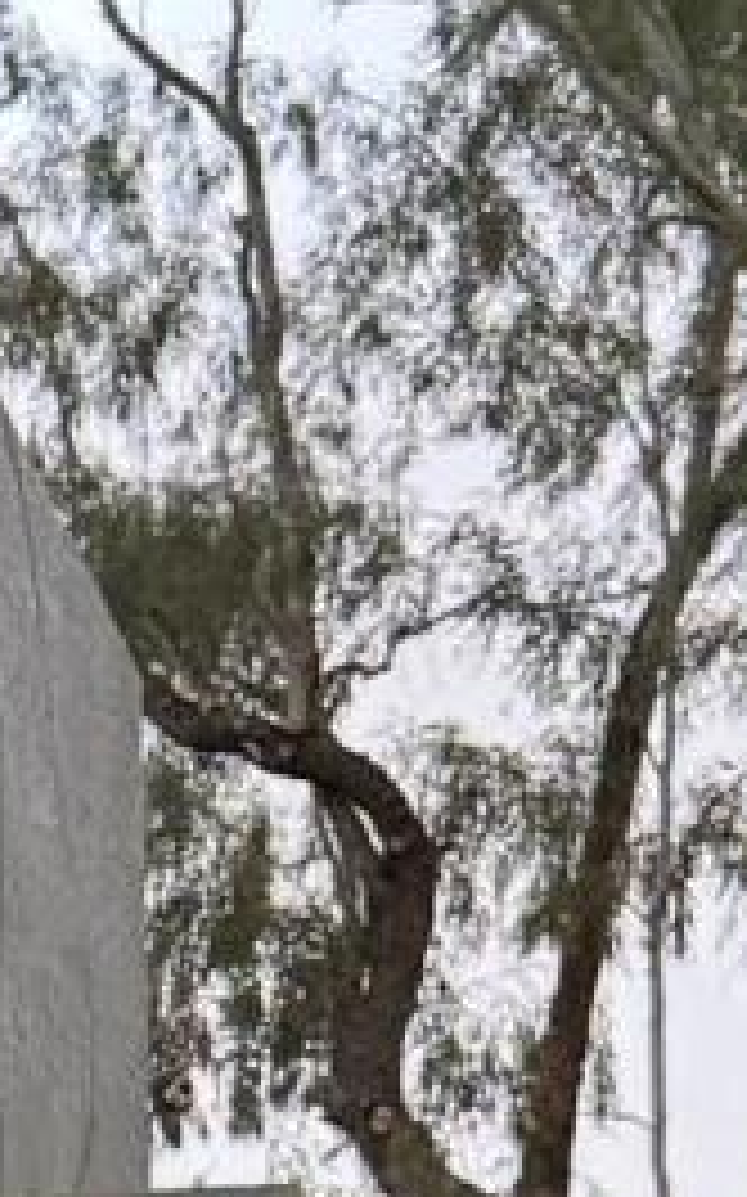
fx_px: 6228
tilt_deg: +9.6
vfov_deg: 10.8
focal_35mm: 191
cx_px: -1503
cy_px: 1292
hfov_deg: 6.3
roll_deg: -0.8
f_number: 1.78
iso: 500
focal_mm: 6.76
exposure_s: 1/60
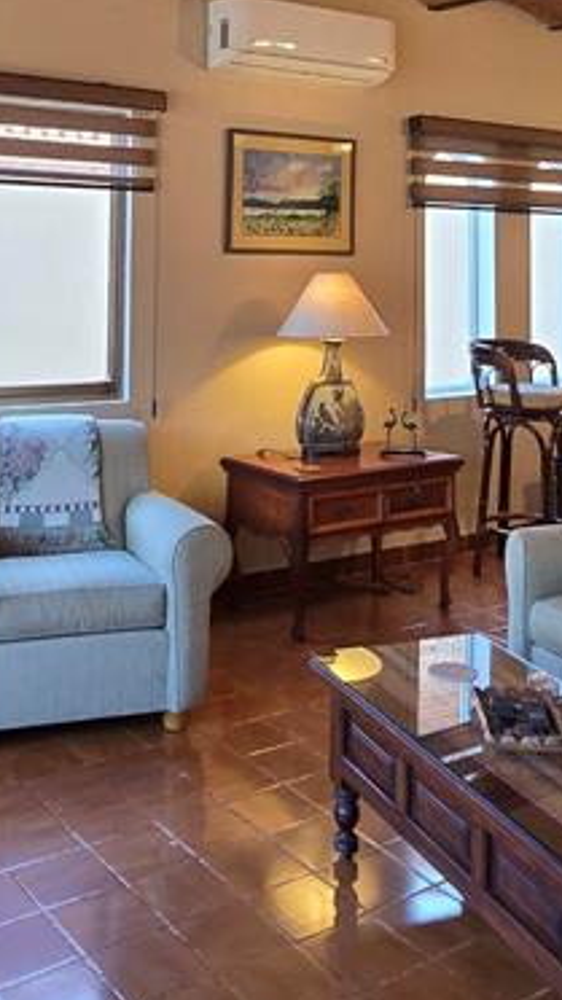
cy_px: 153
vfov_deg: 47.8
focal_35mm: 39
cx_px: 277
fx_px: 1034
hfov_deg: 30.4
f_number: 2.2
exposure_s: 1/60
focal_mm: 2.2
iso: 200
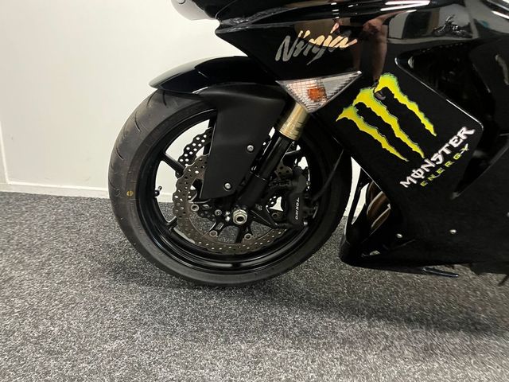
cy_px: 191
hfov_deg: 67.3
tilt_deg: -18.6
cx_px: 254
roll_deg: -1.9
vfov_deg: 53.1
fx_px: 382
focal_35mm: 26
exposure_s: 1/33
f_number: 1.6
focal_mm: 5.1
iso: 500
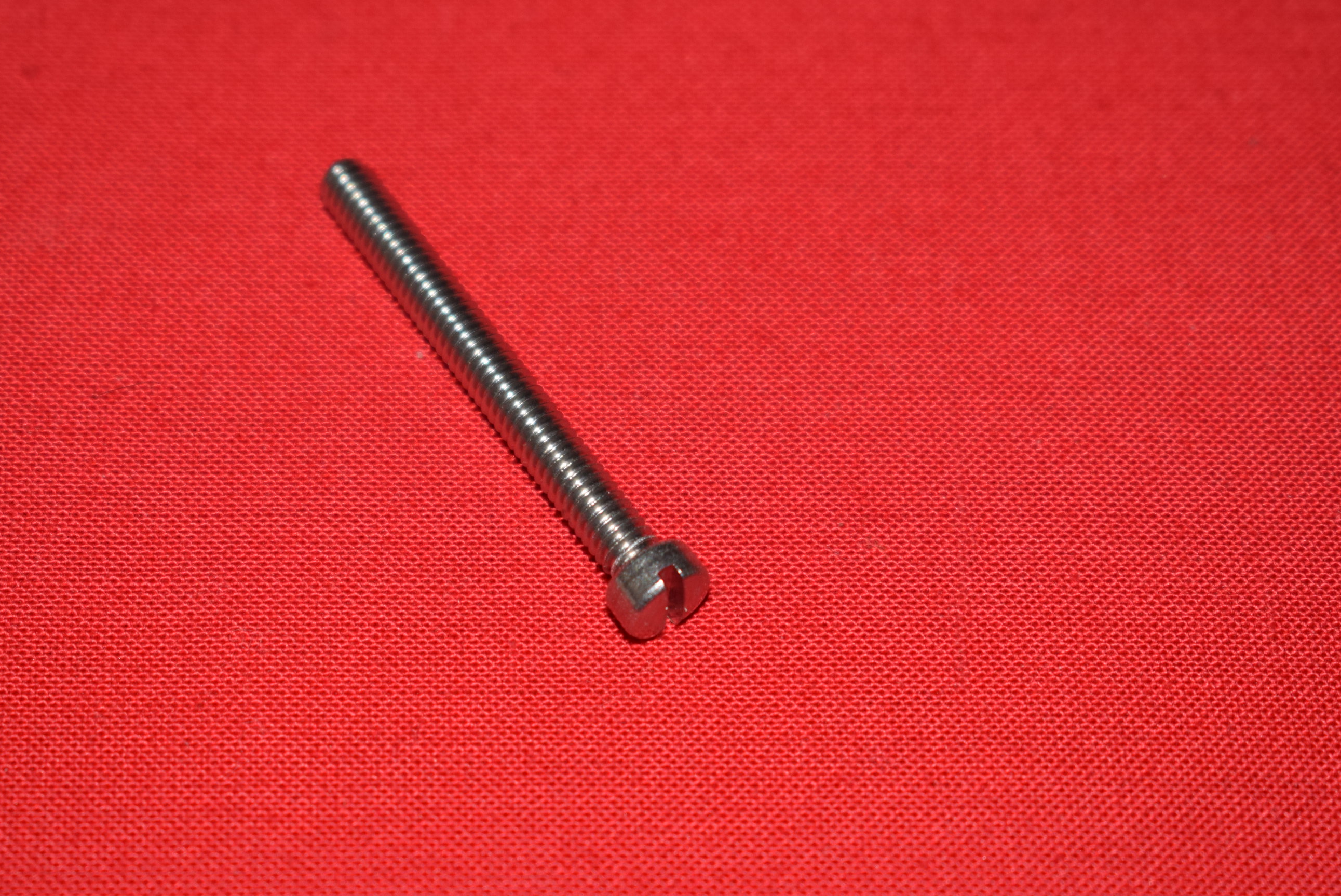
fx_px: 3563
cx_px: 594
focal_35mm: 96
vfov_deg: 14.3
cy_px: 478
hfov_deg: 21.3
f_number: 5.6
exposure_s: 1/200
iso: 400
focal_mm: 55
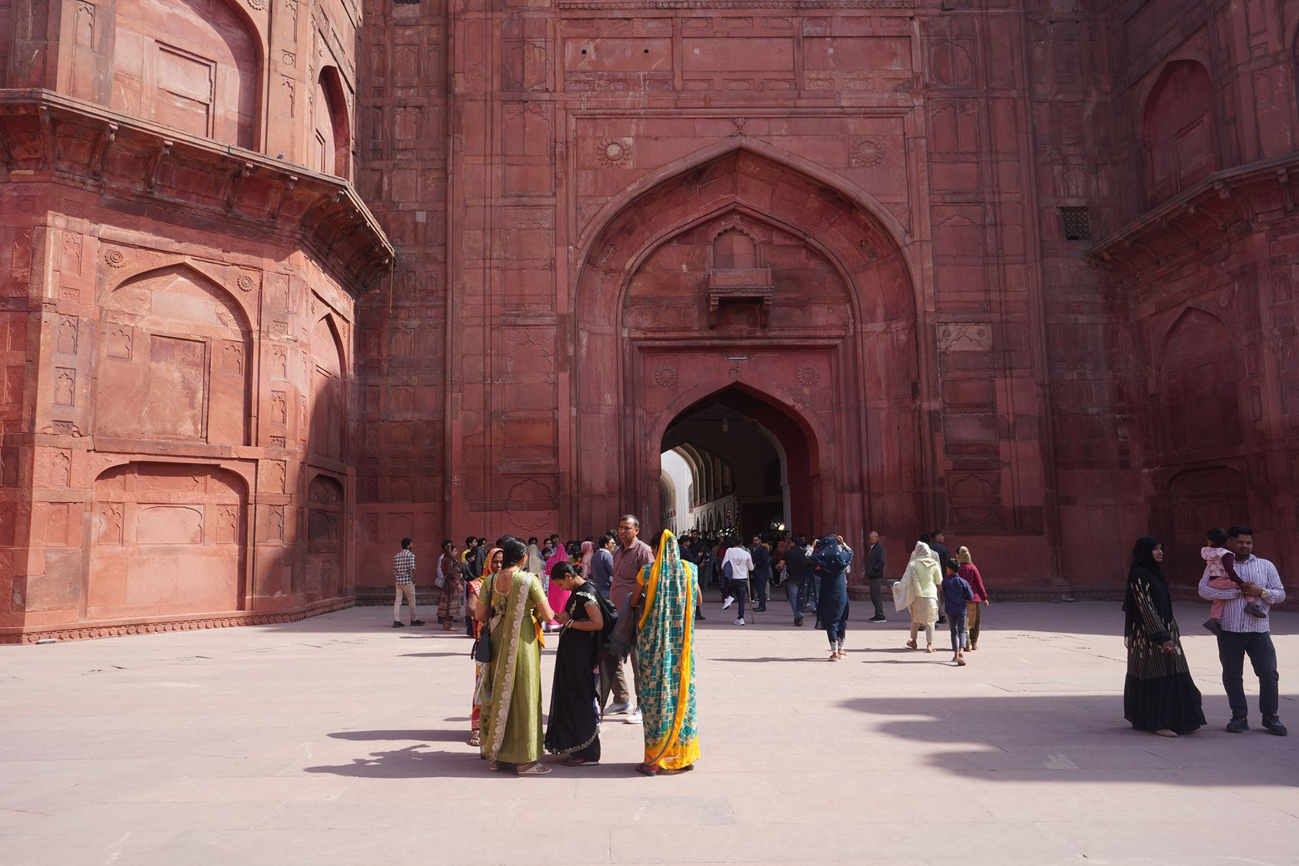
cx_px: 650
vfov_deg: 53.1
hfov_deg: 73.7
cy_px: 433
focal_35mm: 24
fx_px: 866
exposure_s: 1/100
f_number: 9
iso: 100
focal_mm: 24
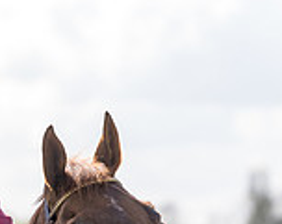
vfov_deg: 3.1
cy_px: 307
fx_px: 4182
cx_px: 75
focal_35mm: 502
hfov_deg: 3.9
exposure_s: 1/2000
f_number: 4
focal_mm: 120
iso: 400
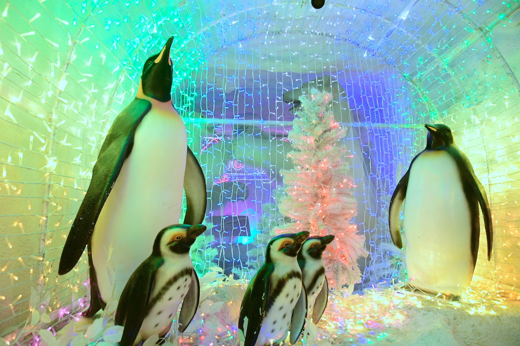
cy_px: 173
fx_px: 390
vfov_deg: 47.9
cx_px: 260
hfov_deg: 67.4
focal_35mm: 27
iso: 2500
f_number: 3.5
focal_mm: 18
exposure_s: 1/125
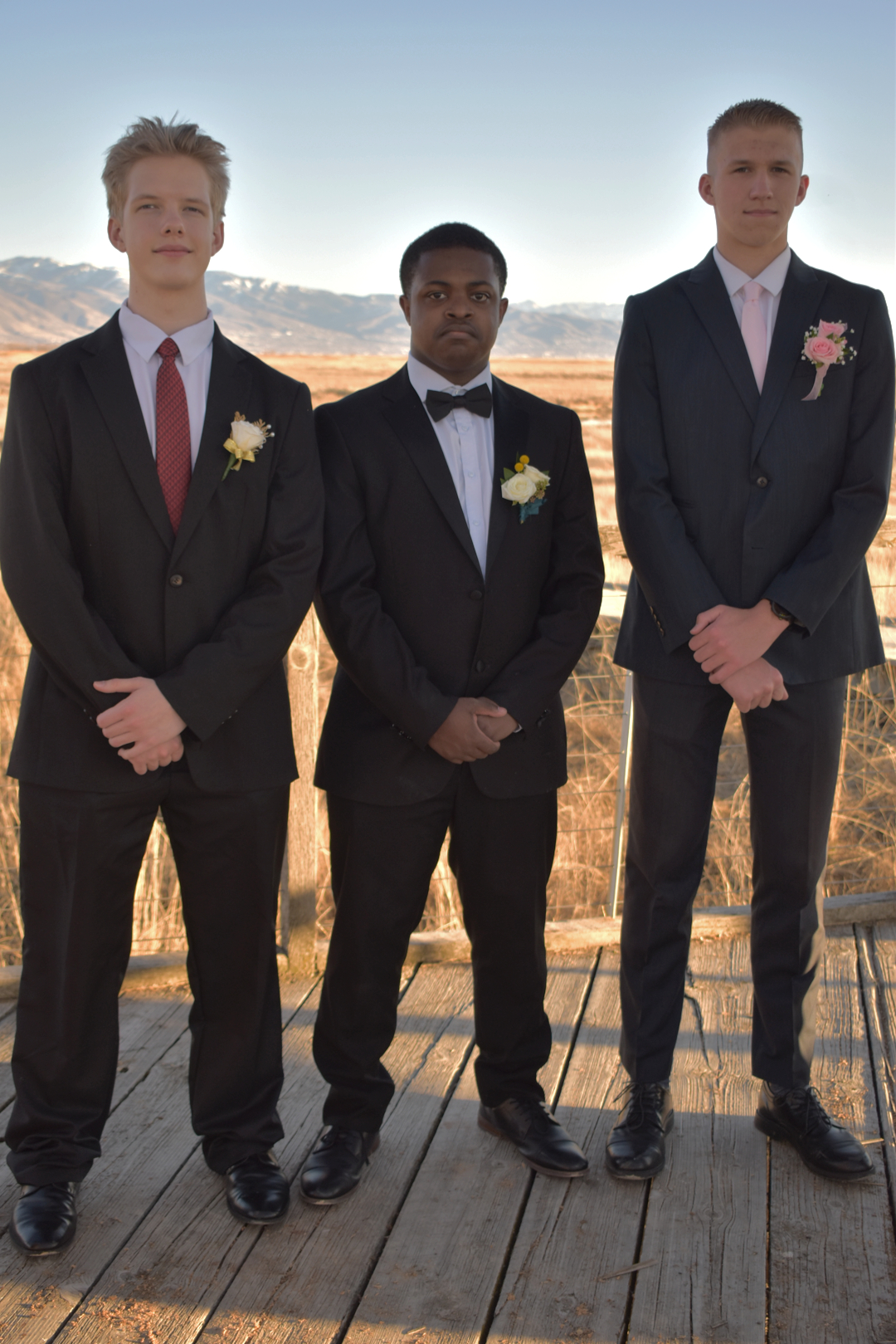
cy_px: 672
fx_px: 1679
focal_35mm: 45
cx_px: 448
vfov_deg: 43.6
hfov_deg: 29.9
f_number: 4.2
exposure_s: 1/400
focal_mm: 30
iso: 200
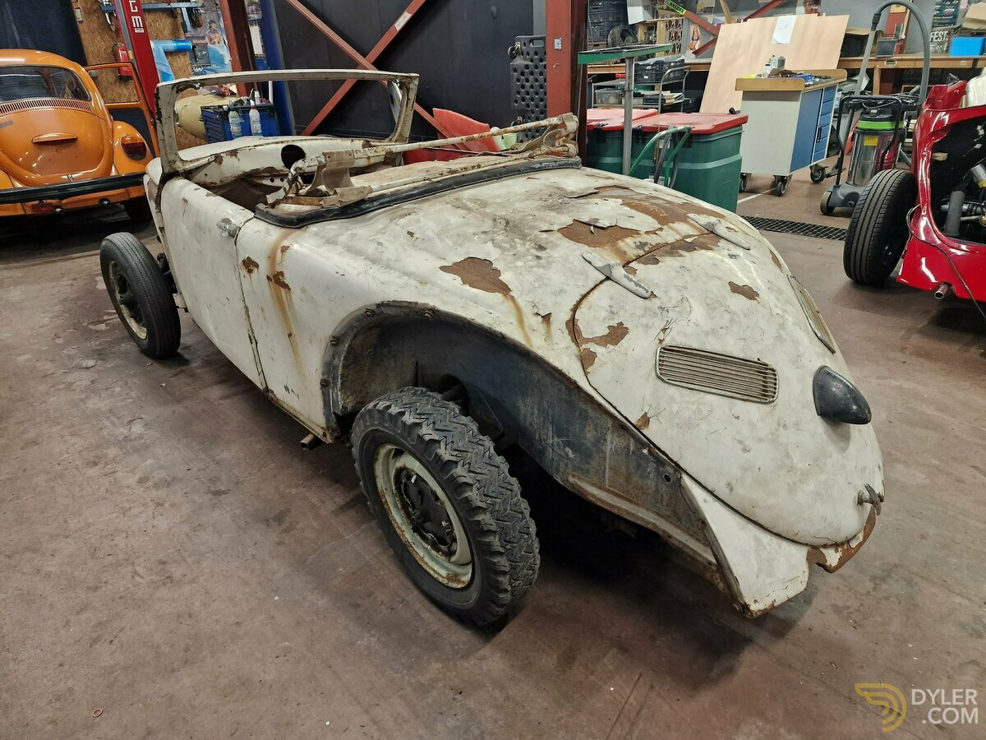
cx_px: 493
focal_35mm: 23
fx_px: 655
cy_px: 370
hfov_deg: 73.9
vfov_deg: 58.9
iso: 250
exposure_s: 1/100
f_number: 1.8
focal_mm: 6.4
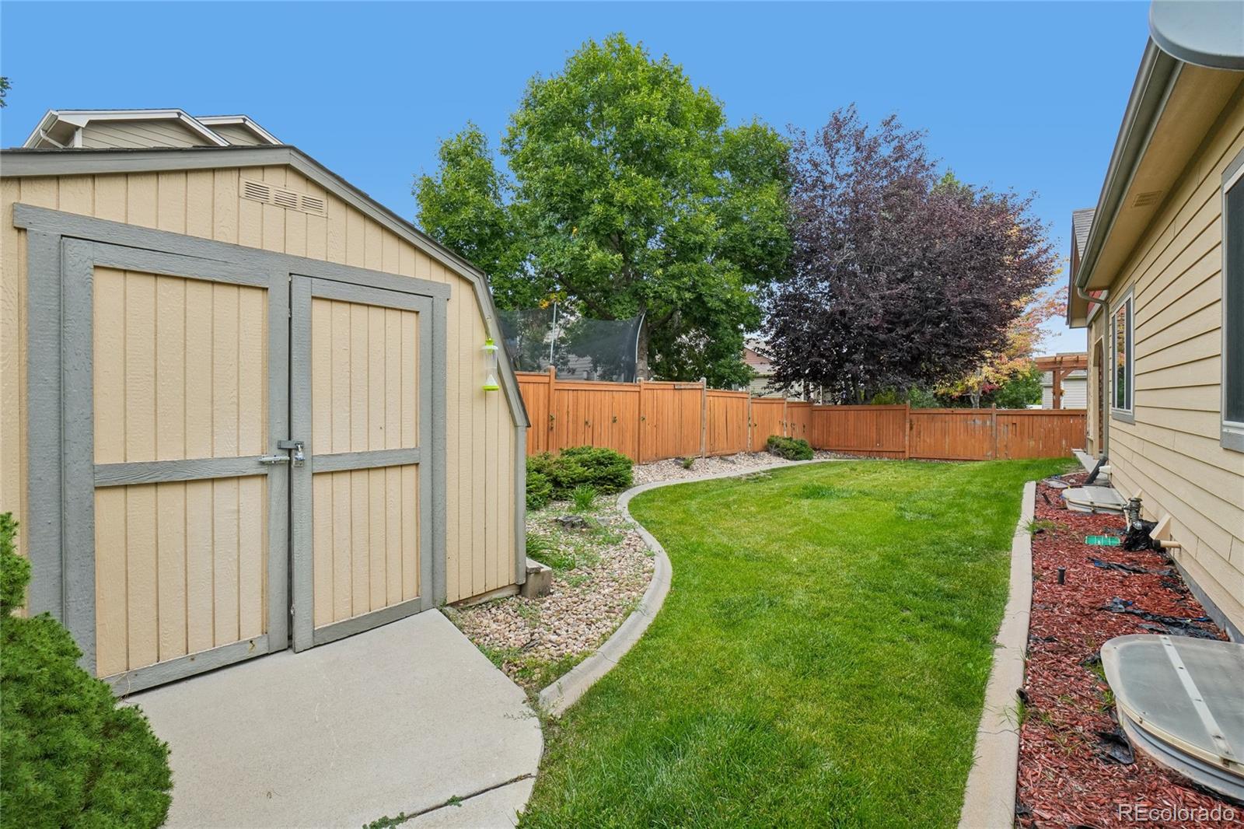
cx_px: 622
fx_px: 570
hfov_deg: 95.0
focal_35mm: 16
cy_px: 414
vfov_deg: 72.0
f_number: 8
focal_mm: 11
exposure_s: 1/160
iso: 400
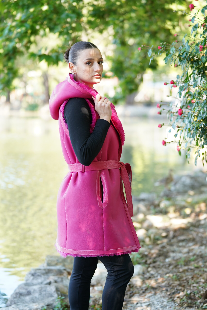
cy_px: 155
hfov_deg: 15.9
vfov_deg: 23.6
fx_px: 742
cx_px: 104
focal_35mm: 86
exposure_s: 1/320
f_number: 2.8
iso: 400
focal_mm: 86
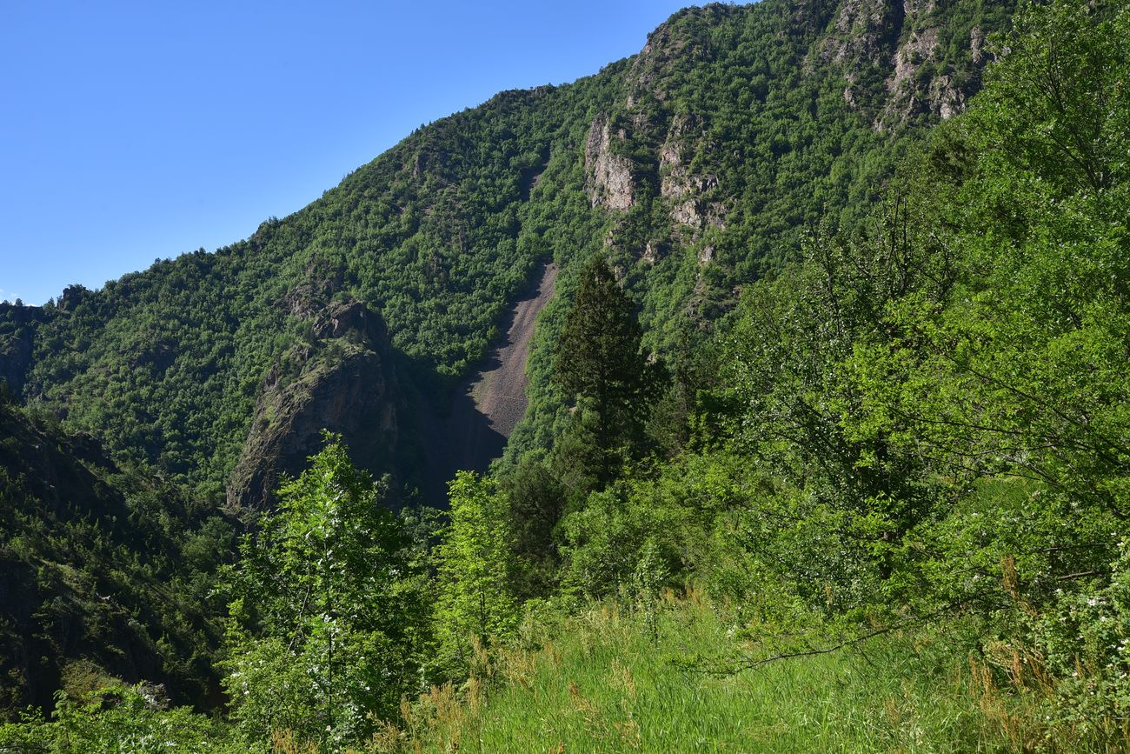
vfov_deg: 27.0
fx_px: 1570
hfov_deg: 39.6
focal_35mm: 50
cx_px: 565
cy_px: 377
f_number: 13
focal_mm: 50
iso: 160
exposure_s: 1/160
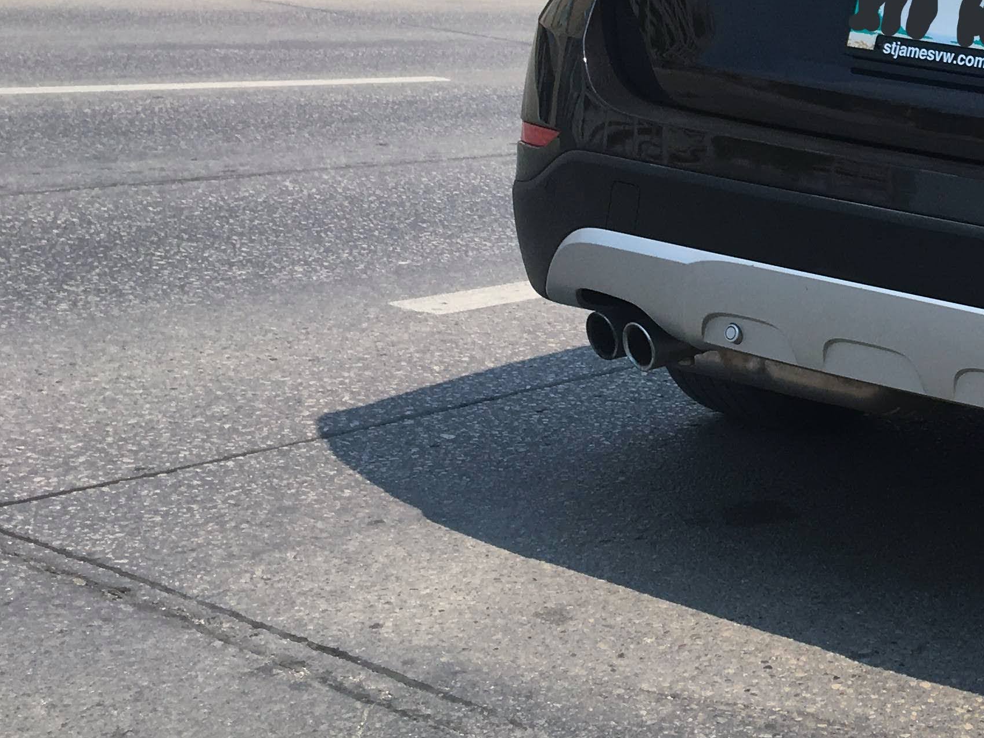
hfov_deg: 25.6
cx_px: 1142
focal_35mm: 69
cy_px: 48
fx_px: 1961
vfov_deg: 20.8
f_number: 2.2
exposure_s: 1/1425
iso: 25
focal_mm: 4.15
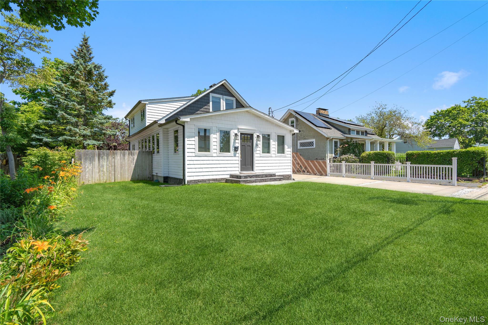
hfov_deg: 96.7
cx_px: 244
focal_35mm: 16
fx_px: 217
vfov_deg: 73.7
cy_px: 162
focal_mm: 16
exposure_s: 1/200
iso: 50
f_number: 5.6
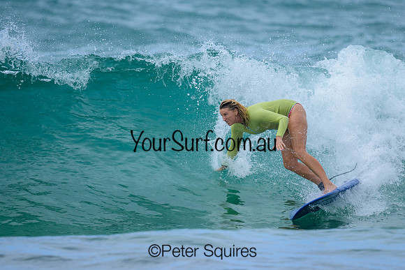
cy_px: 123
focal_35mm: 951
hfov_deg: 2.2
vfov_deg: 1.4
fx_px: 10706
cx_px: 220
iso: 500
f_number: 6.3
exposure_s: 1/2000
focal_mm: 800
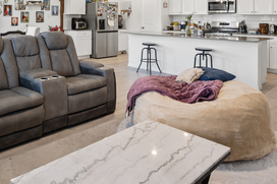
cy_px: 18
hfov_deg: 56.5
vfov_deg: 37.3
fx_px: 254
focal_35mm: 33
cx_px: 102
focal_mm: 14
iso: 250
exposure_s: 1/3
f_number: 9
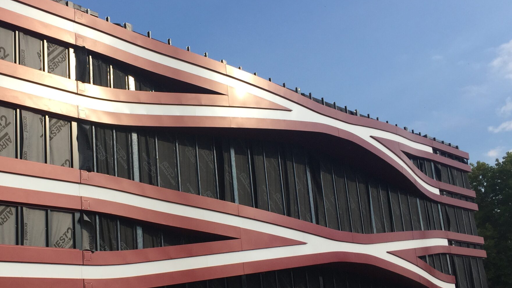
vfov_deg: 25.8
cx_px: 153
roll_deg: +2.8
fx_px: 625
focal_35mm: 46
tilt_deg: +11.7
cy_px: 197
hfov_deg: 43.7
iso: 32
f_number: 2.2
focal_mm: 4.15
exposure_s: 1/1980
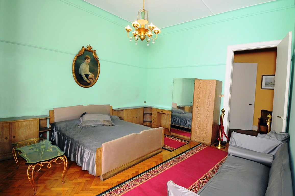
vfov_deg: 67.3
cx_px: 148
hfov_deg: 90.1
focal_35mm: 18
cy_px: 98
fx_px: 147
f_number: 8
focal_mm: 12
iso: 1600
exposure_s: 1/60
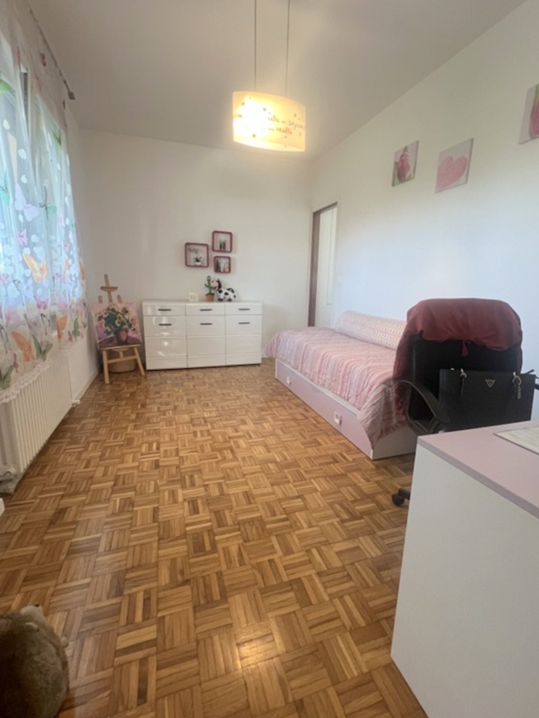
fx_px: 311
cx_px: 276
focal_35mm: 15
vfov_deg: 98.2
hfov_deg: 81.7
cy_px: 360
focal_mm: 1.57
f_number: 1.8
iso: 250
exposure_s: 1/71
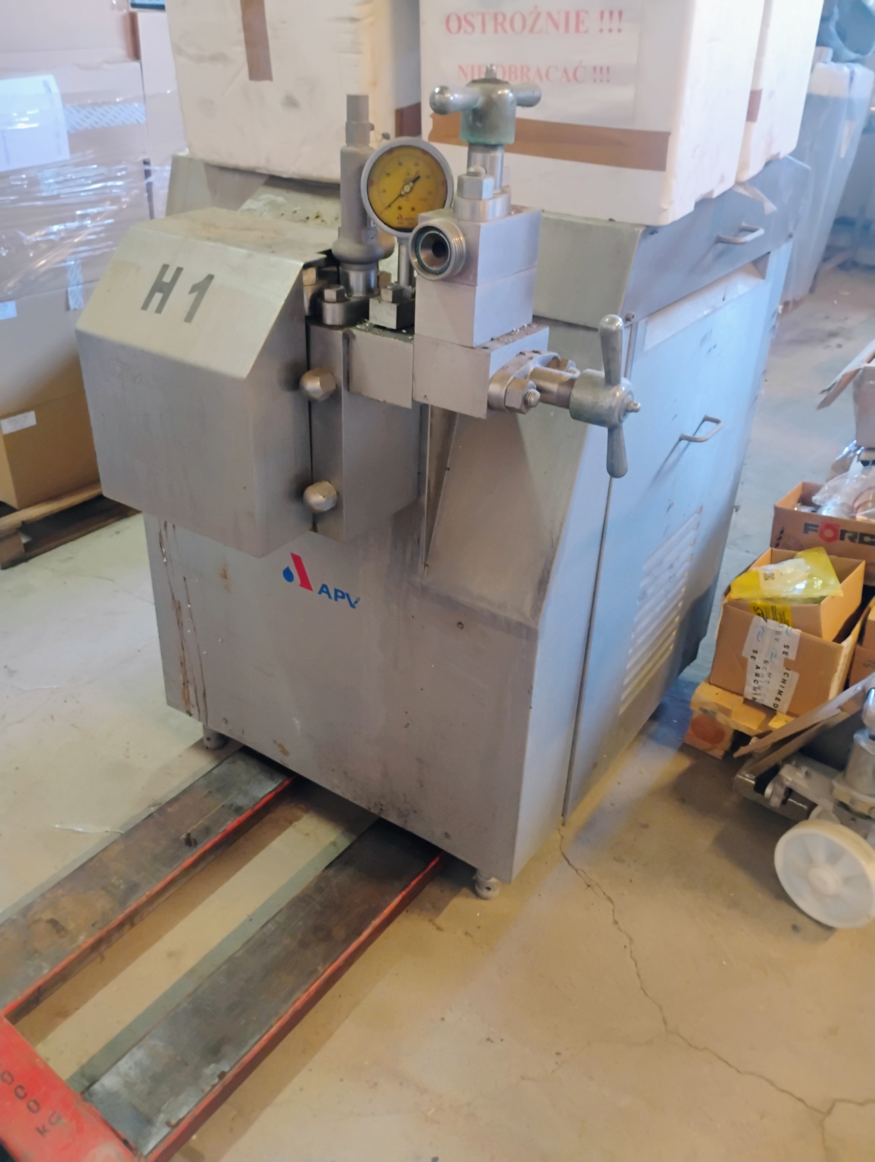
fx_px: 941
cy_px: 581
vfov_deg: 63.4
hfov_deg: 49.9
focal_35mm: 28
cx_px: 438
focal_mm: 4.26
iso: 1950
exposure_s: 1/33.3
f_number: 1.8
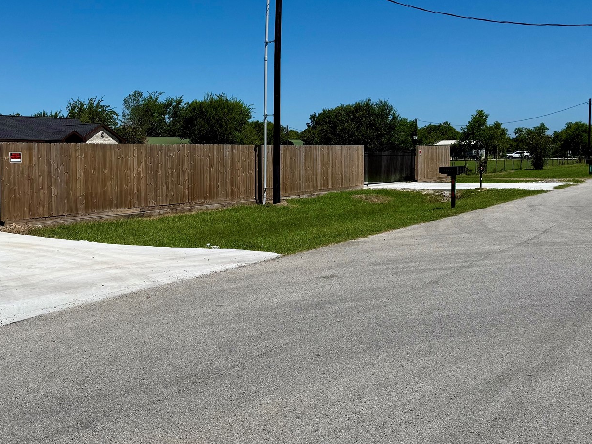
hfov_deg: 45.3
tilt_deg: +0.0
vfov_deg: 35.9
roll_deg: +0.1
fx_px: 684
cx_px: 152
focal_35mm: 40
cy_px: 191
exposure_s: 1/11905
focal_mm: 6.76
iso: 80
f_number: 1.78
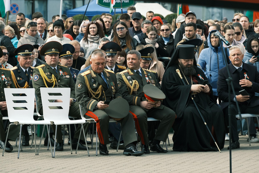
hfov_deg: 8.9
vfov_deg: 6.0
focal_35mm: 230
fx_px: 1655
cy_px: 86
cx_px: 130
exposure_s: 1/200
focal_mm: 153.2
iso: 200
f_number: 7.1
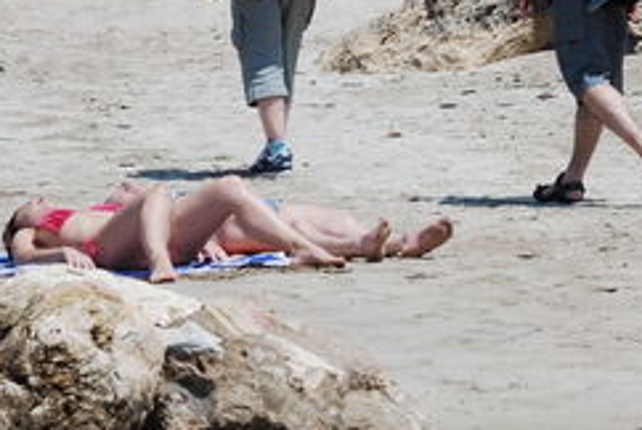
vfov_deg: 1.7
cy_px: -212
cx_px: 788
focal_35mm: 808
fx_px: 14424
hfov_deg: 2.5
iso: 200
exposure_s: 1/160
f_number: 9
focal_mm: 145
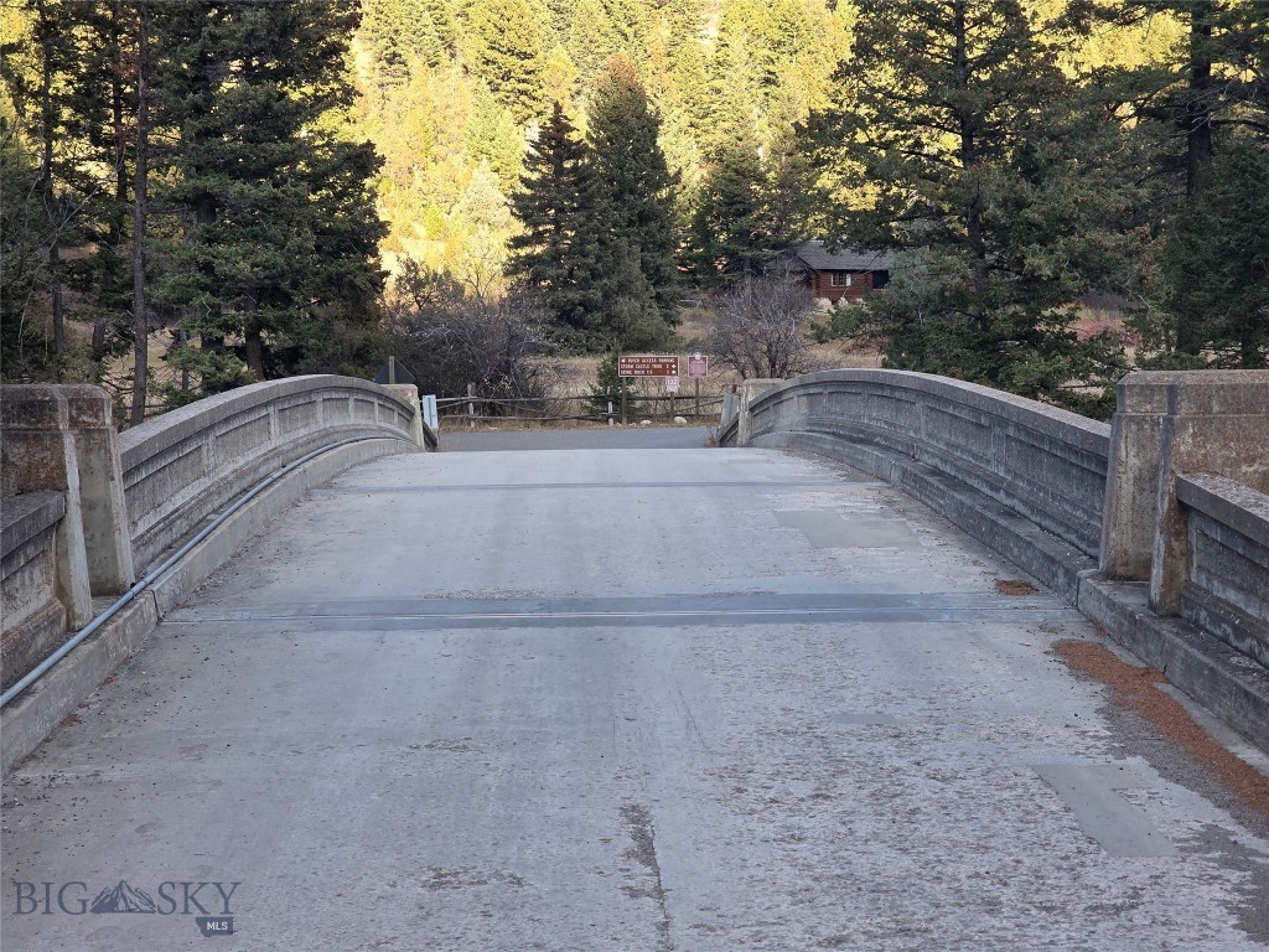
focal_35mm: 69
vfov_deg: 21.3
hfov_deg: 28.2
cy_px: 476
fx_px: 2529
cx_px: 634
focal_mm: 7.9
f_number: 2.4
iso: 50
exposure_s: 1/260
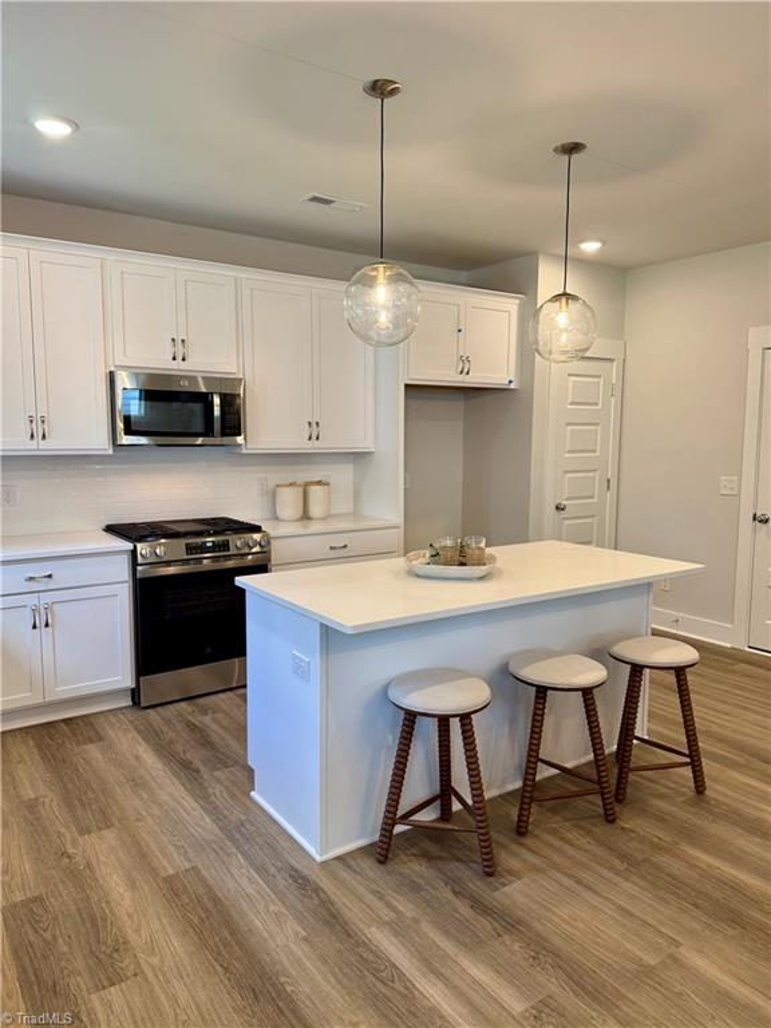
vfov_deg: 71.6
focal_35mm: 24
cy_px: 514
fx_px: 713
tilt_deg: -5.6
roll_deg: -0.5
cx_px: 386
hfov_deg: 56.8
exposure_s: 1/120
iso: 125
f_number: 1.78
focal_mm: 6.76
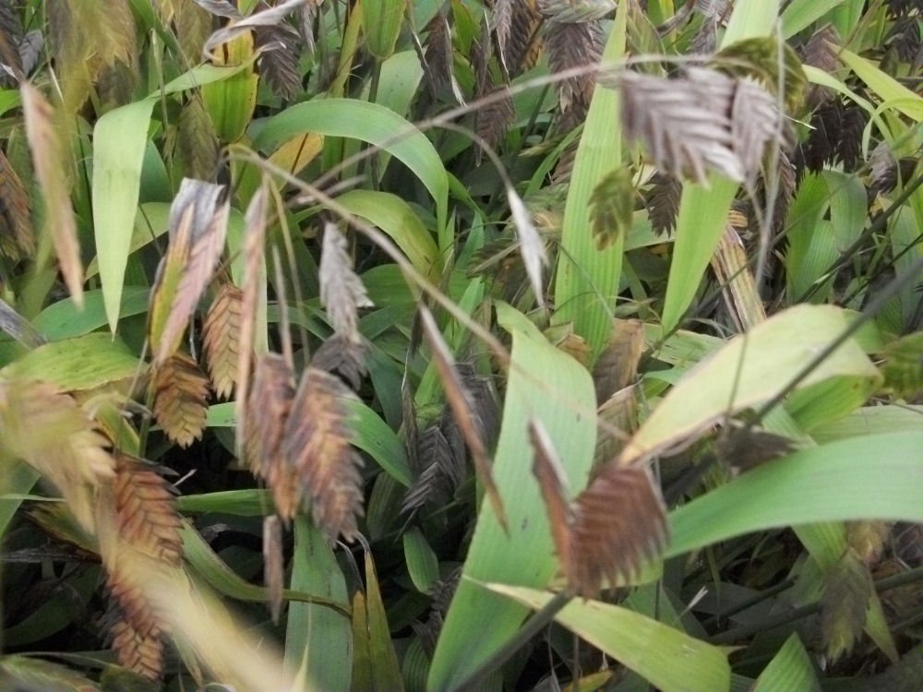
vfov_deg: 40.7
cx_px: 462
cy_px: 346
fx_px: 933
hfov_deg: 52.6
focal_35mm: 35
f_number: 3.1
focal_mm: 6.3
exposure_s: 1/500
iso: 559
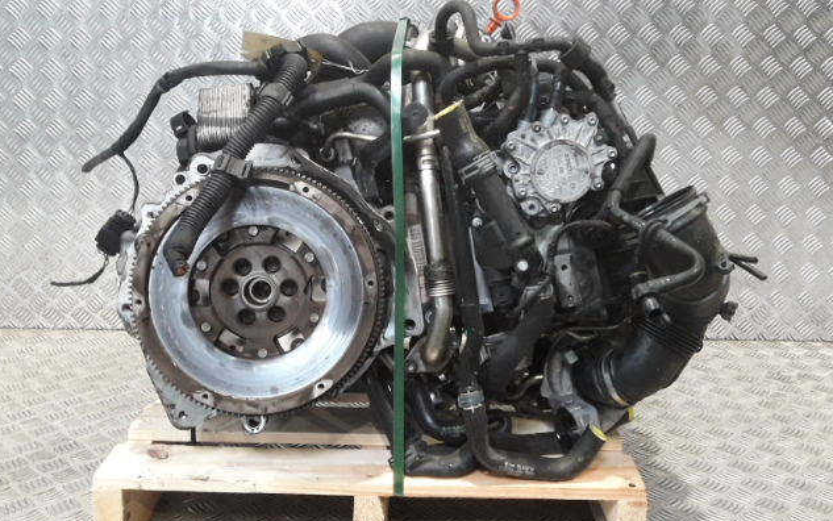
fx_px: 681
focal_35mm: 30
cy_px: 232
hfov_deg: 62.9
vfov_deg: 41.8
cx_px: 413
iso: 200
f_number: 1.9
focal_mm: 3.7
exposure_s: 1/33
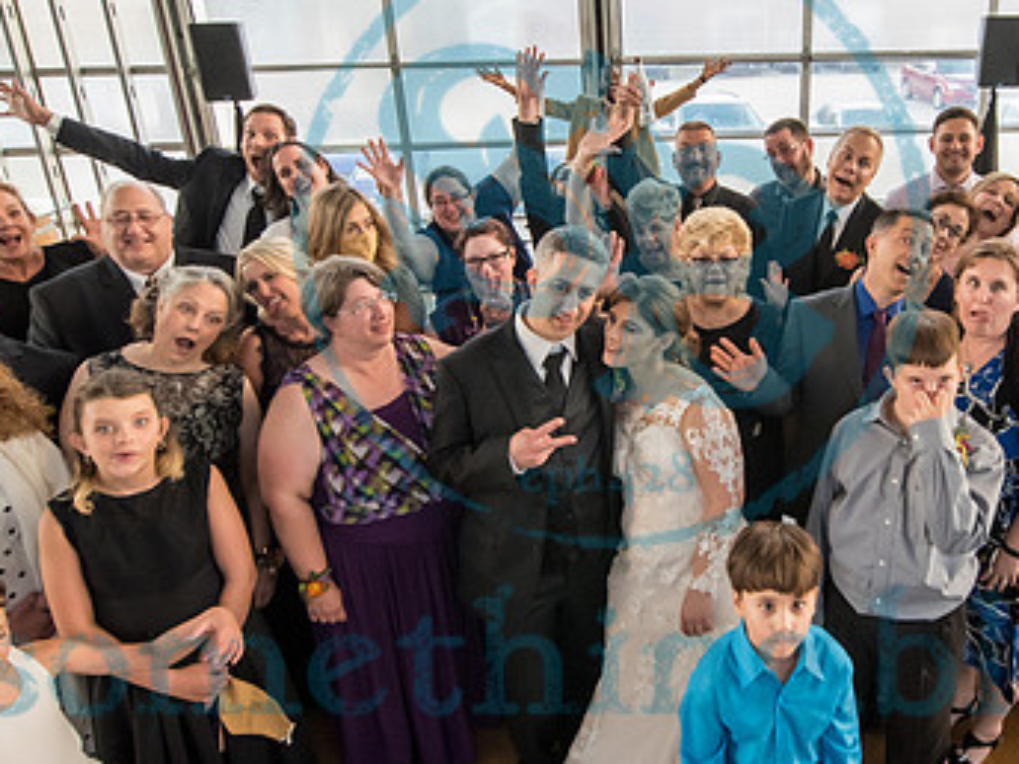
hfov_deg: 63.3
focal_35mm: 27
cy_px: 324
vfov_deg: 51.2
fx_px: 795
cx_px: 695
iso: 2000
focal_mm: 14
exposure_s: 1/250
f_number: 5.6
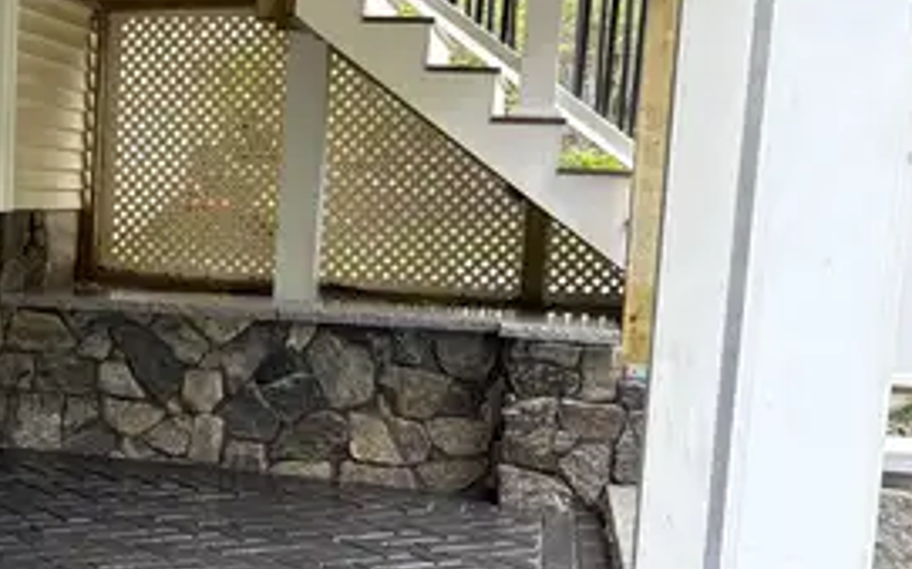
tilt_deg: -6.9
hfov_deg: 30.8
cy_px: 357
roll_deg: -2.1
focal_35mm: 61
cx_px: -24
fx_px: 1515
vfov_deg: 21.2
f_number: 1.6
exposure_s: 1/219
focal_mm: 5.96
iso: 80
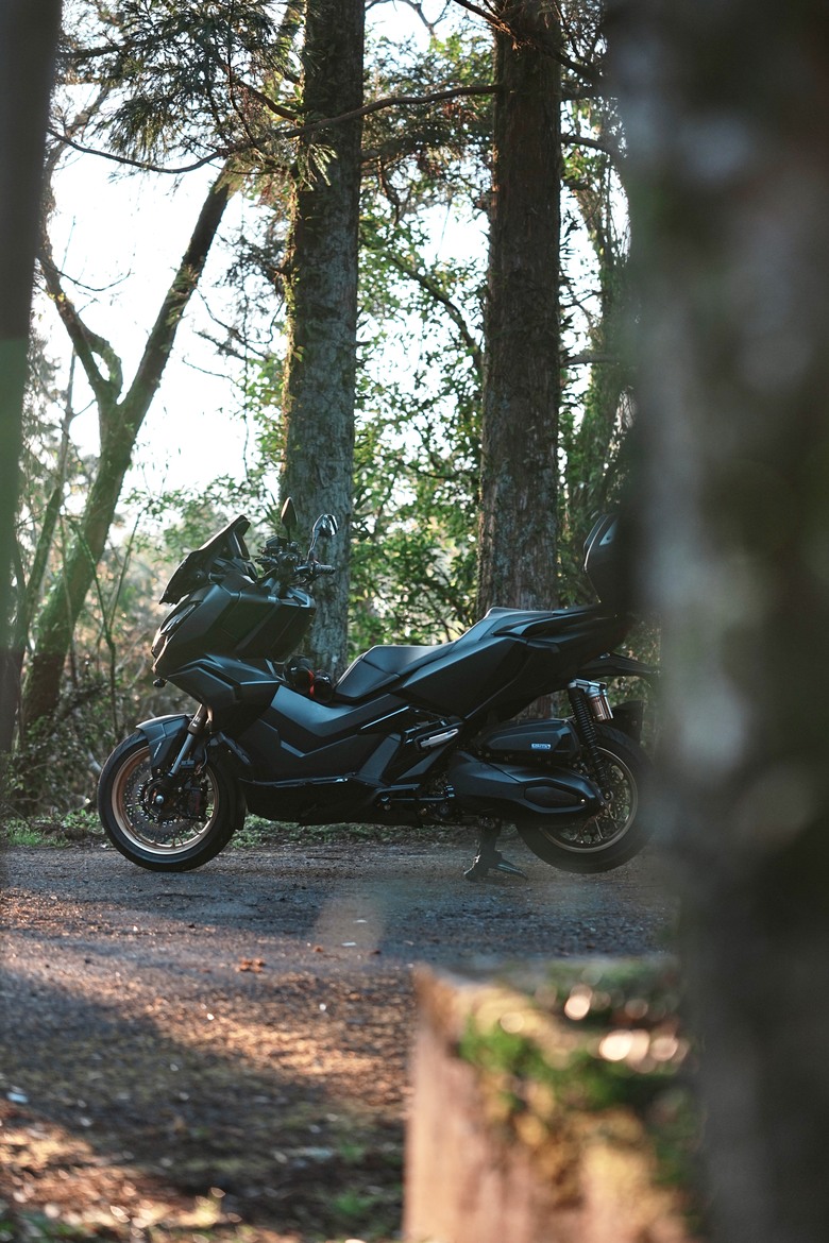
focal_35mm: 50
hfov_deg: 27.0
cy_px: 622
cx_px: 414
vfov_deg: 39.6
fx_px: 1727
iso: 400
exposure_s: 1/800
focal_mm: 50
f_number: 2
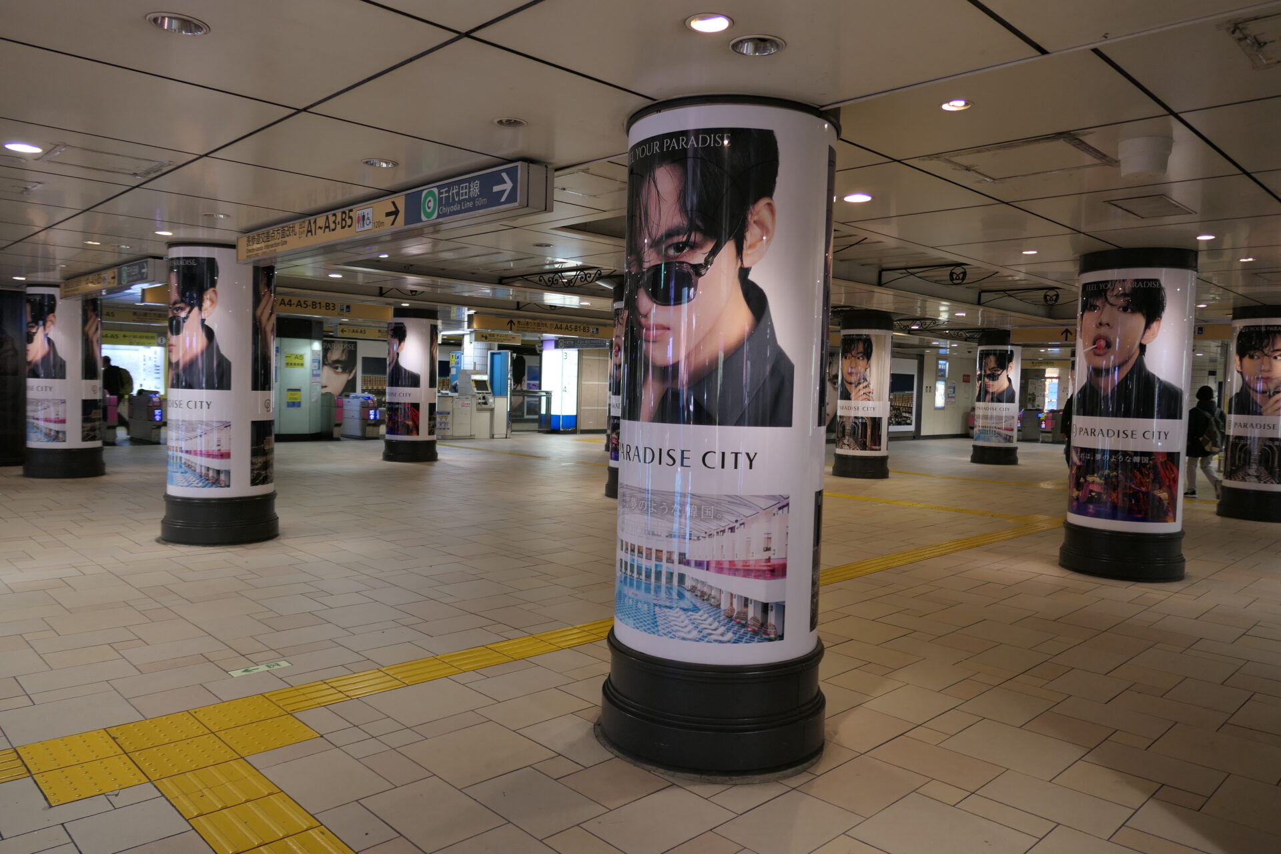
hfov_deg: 73.7
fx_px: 854
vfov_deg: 53.1
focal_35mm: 24
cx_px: 640
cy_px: 427
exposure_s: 1/80
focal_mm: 8.8
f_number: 1.4
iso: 125
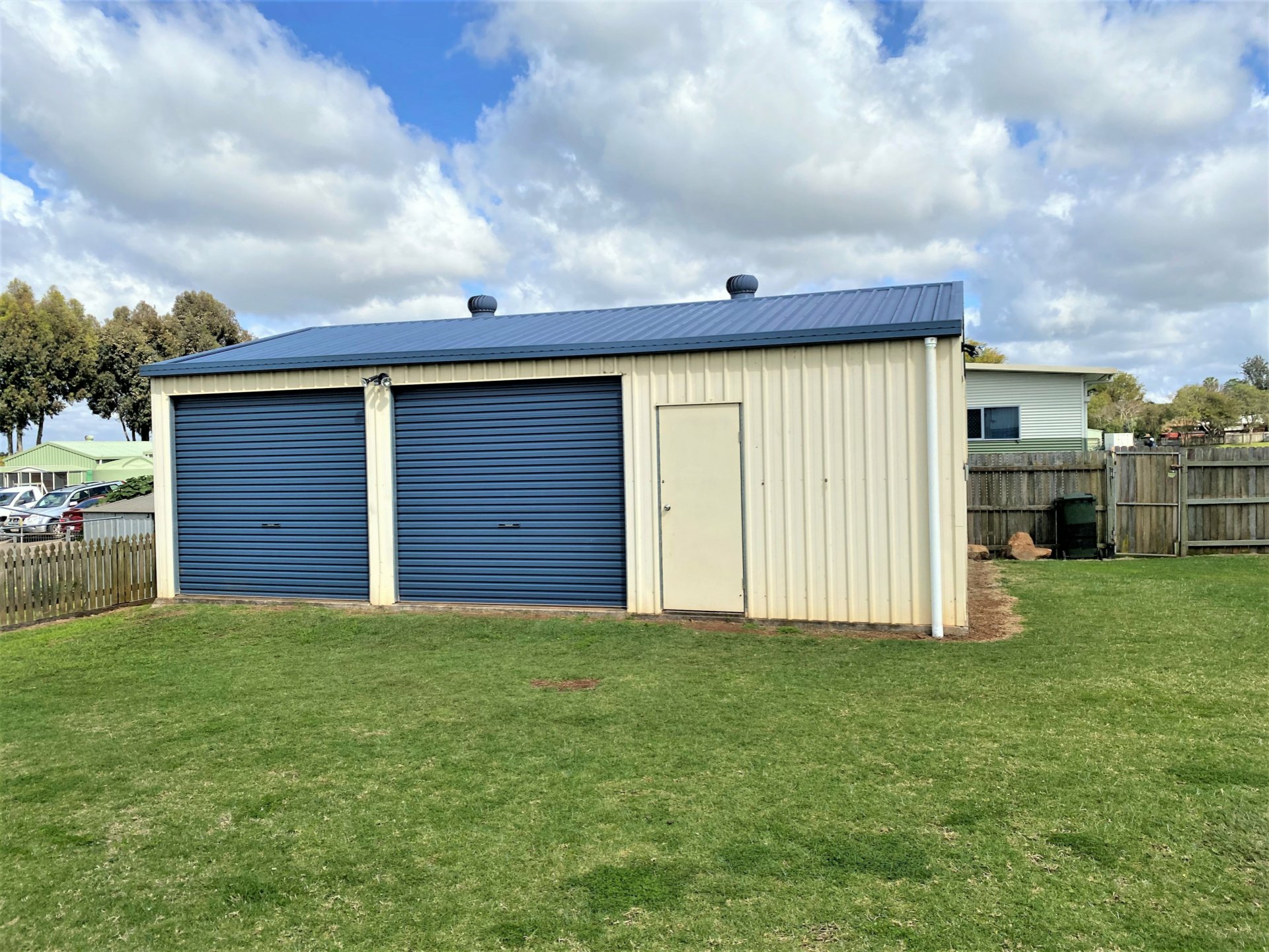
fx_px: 953
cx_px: 634
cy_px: 476
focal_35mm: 26
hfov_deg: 67.3
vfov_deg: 53.1
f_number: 1.8
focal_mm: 4.25
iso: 32
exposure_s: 1/3610
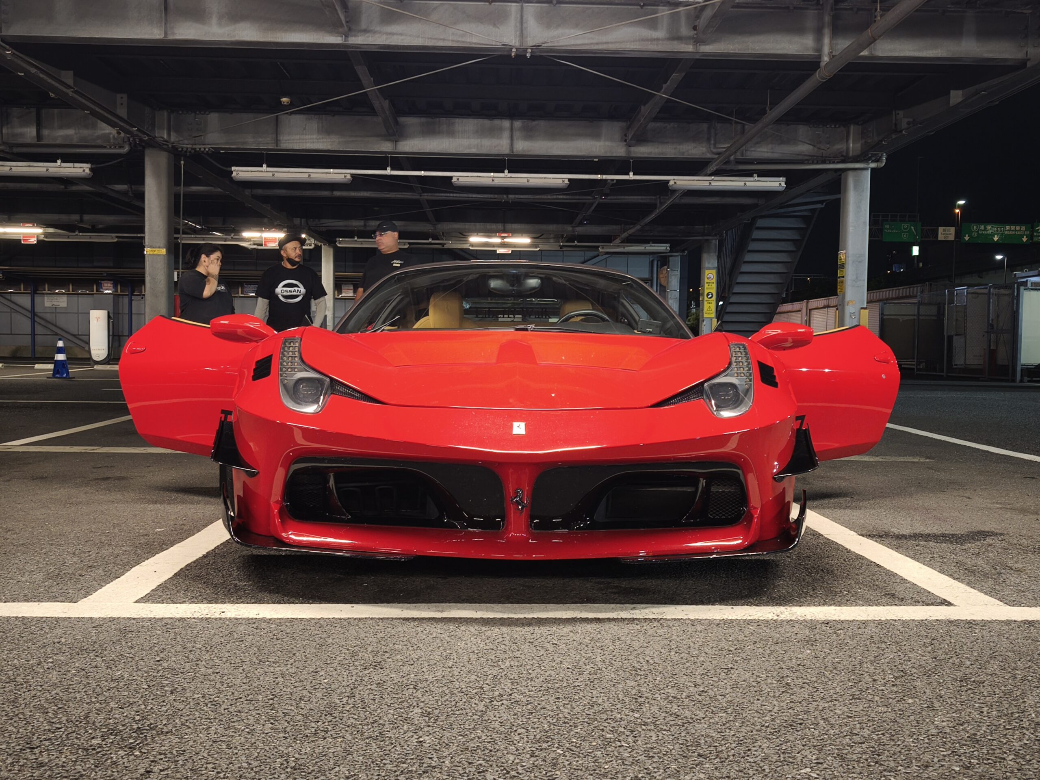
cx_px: 520
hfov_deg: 55.4
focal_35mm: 33
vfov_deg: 42.9
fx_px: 991
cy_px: 390
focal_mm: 6.57
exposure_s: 1/50
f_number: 1.6
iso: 640
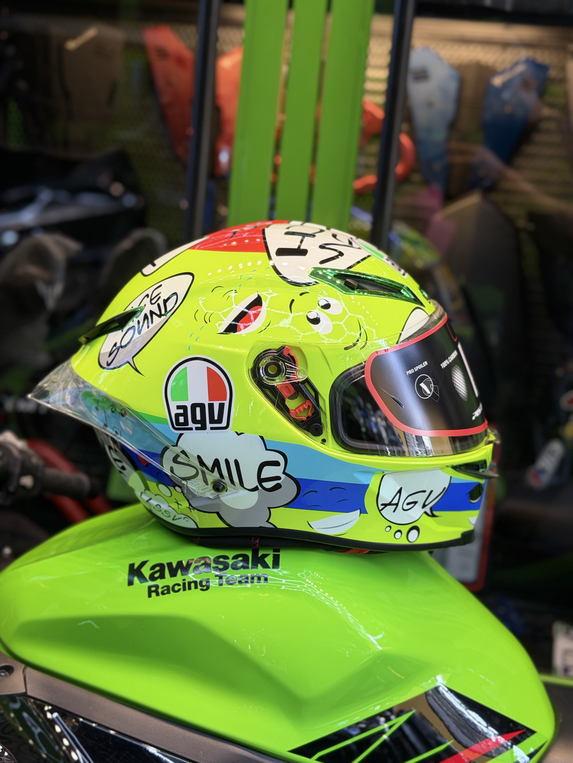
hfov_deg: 30.3
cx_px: 286
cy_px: 382
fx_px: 1059
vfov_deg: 39.7
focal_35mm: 48
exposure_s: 1/100
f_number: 1.78
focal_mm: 6.76
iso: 50
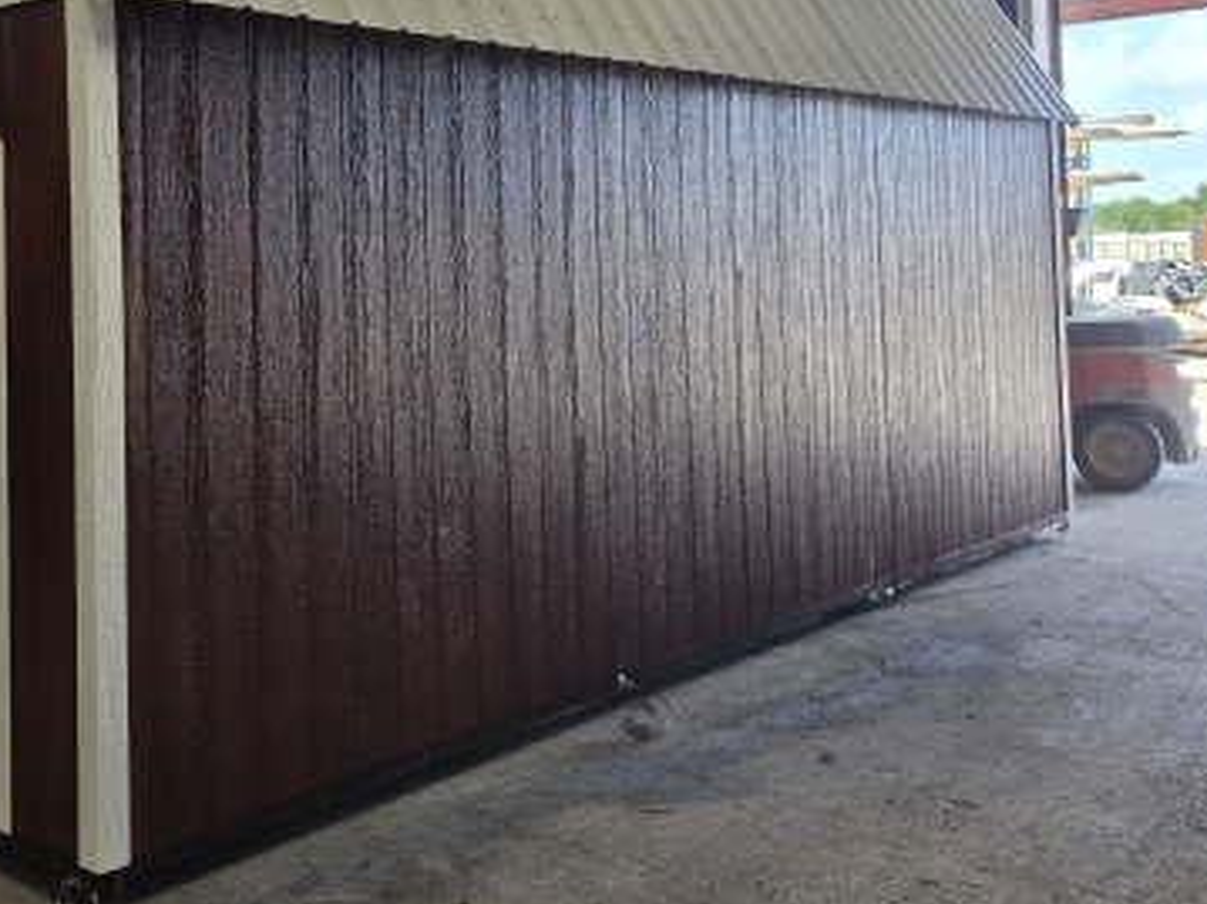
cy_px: 235
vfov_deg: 34.4
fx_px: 1429
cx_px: 289
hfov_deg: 44.1
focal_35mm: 41
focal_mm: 6.5
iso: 32
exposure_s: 1/359
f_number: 1.4
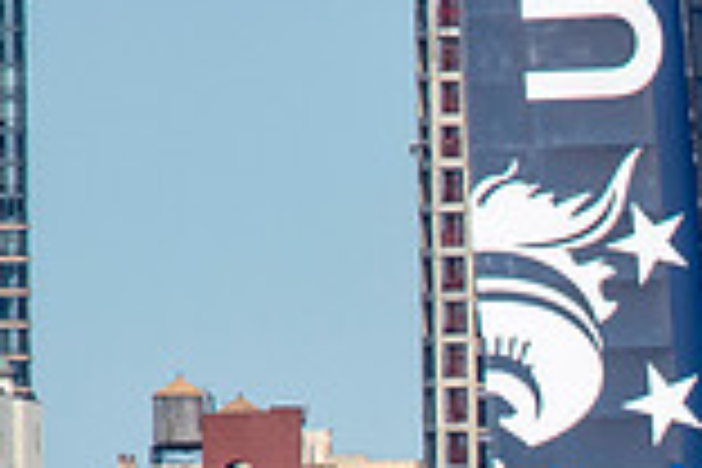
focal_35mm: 2342
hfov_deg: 0.9
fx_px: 45665
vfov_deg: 0.6
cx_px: 1246
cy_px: 857
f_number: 5.6
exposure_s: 1/2500
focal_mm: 420
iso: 500
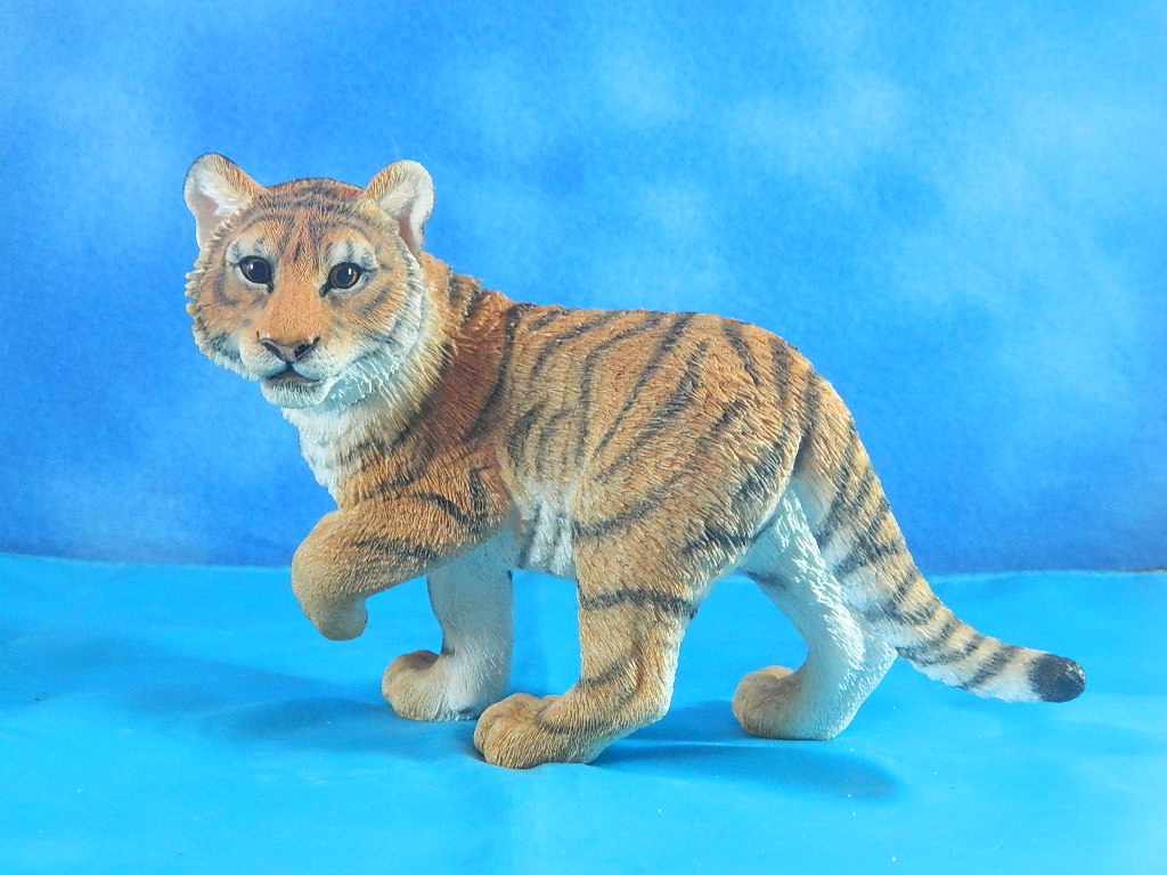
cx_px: 584
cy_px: 438
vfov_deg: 30.9
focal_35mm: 47
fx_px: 1584
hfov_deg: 40.4
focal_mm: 8.4
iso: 400
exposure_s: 1/25
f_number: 3.6
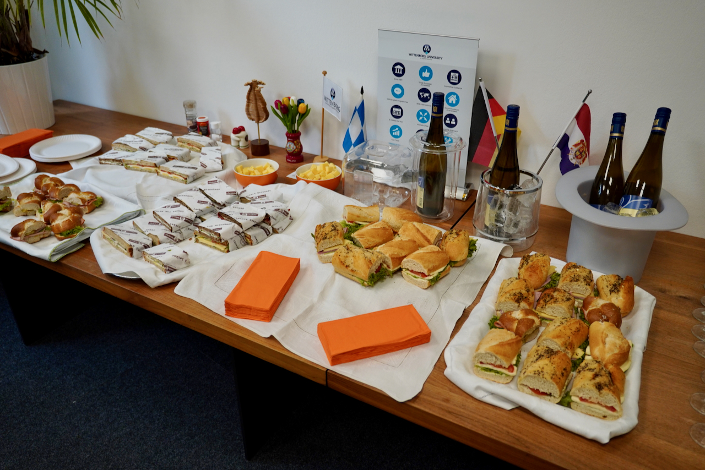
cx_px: 352
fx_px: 529
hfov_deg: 67.4
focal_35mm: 27
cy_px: 235
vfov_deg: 48.0
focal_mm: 18
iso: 400
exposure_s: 1/200
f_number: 2.8
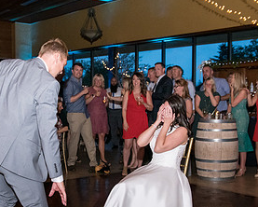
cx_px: 104
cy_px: 147
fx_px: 443
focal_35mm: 58
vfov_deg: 26.0
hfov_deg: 32.4
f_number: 3.5
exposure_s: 1/320
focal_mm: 24
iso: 1600
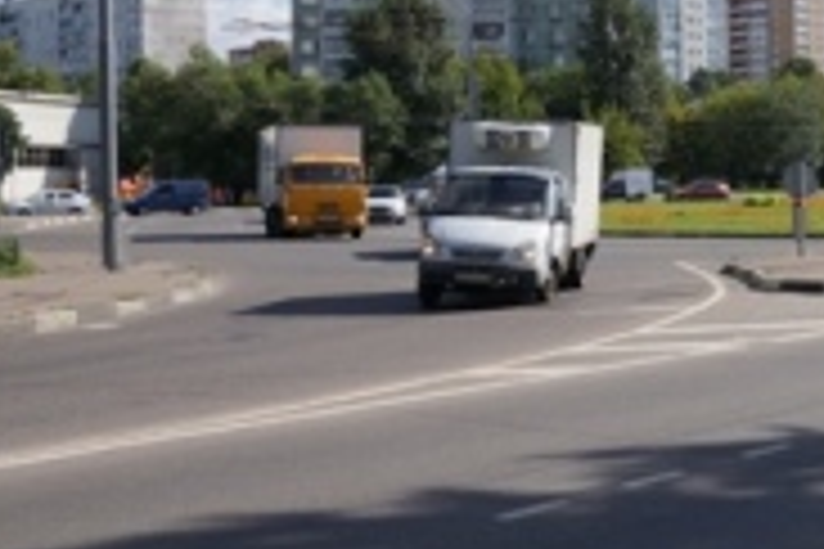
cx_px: 801
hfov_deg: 28.8
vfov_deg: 20.4
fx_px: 1511
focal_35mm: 66
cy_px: 133
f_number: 8
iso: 400
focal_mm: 18
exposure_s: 1/1250
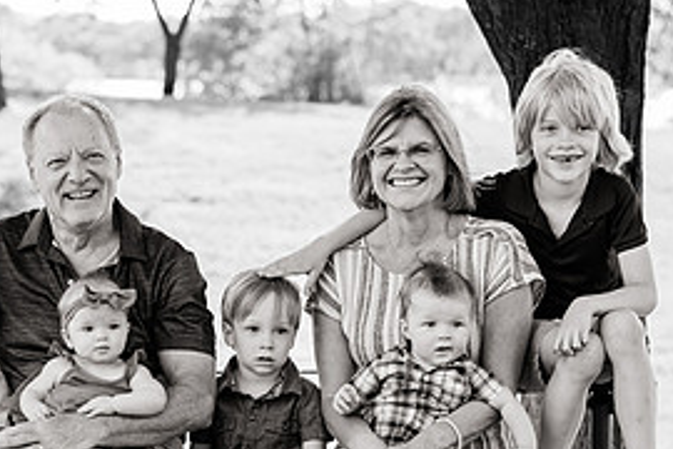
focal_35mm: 141
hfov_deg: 14.5
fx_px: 2636
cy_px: 377
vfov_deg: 9.7
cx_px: 179
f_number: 2.8
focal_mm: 58
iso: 160
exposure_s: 1/500
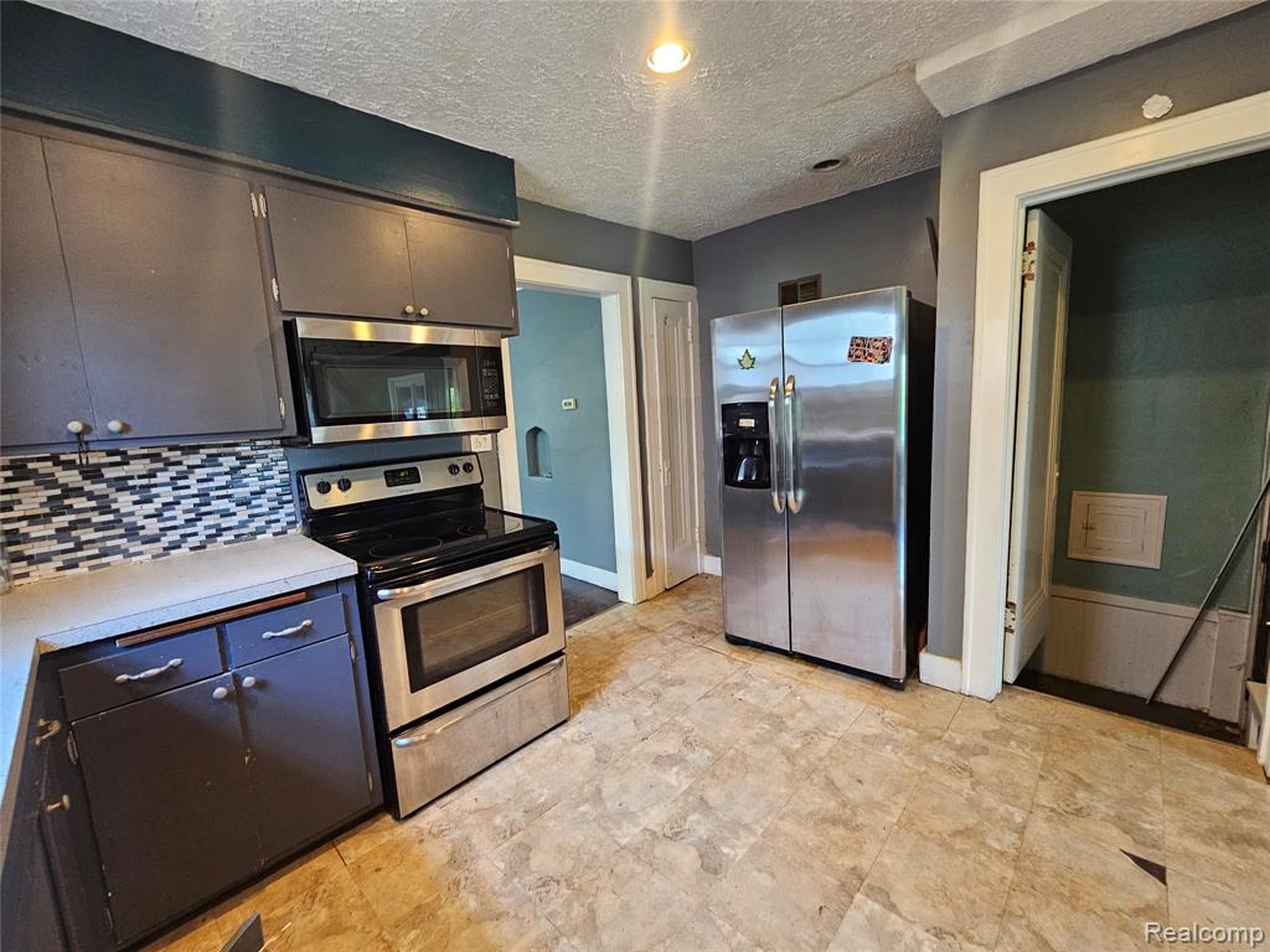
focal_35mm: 13
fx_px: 477
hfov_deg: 106.2
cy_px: 476
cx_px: 635
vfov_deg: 89.9
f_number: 2.2
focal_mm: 2.2
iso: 320
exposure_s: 1/40
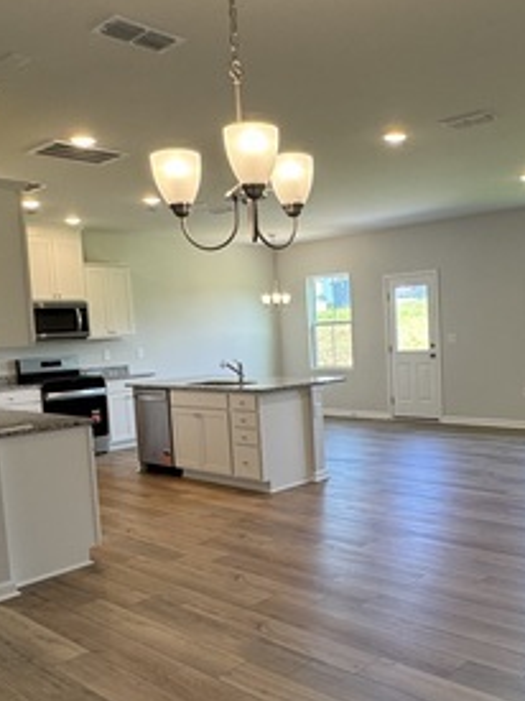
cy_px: 394
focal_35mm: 34
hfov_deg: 41.1
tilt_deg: -6.5
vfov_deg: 53.8
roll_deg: +3.0
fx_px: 688
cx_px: 359
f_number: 2.2
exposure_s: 1/120
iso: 125
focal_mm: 2.22
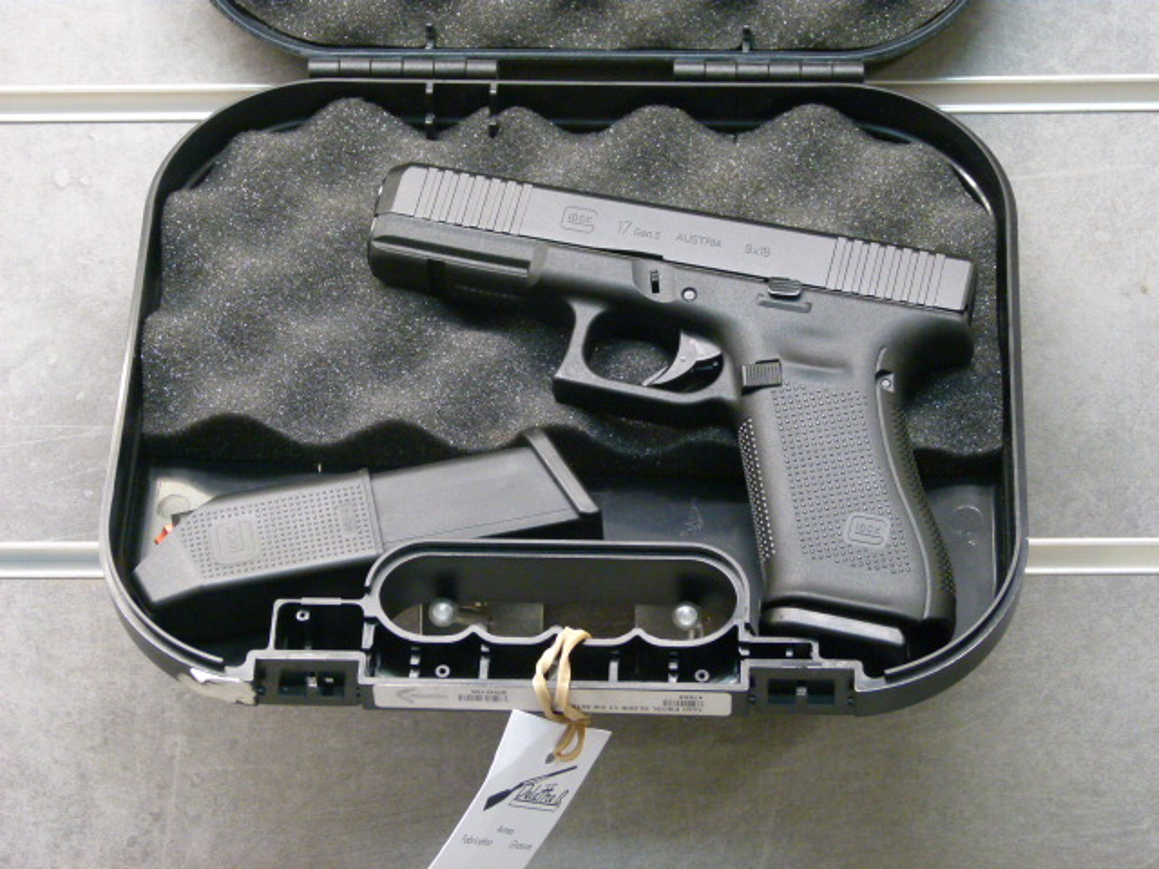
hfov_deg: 18.7
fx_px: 3516
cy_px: 434
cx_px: 580
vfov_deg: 14.1
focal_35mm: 105
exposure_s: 1/40
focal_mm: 18.9
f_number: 3.5
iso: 400
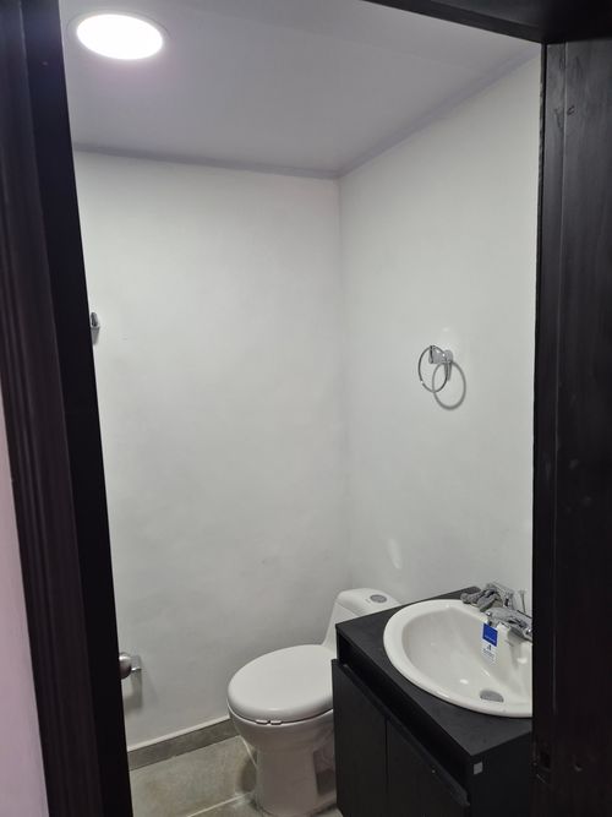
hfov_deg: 58.9
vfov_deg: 73.9
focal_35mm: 23
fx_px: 542
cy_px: 408
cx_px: 306
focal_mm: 5.4
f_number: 1.8
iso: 160
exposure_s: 1/120
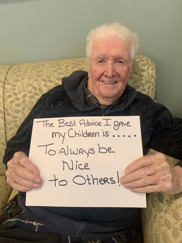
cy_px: 122
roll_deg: +7.8
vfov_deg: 67.3
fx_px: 182
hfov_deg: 53.1
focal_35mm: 26
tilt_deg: -29.4
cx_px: 91
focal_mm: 4.25
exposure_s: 1/30
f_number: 1.8
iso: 320
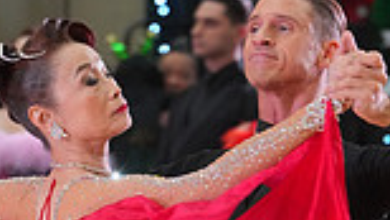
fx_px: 8178
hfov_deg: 2.7
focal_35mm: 790
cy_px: 326
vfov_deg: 1.5
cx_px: 252
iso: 3200
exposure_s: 1/200
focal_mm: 200
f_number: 6.3
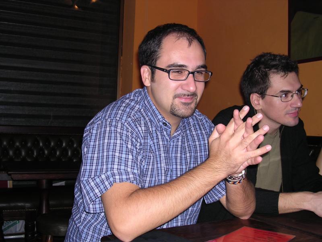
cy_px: 121
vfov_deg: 37.7
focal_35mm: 38
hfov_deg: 49.0
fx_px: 353
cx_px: 161
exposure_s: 1/60.1
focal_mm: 5.8
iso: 100
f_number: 2.8
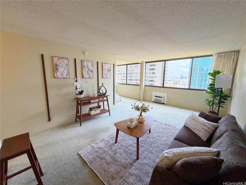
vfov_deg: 85.7
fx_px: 99
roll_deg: -0.5
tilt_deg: -9.1
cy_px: 92
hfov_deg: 102.1
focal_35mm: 14
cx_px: 123
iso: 160
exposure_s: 1/120
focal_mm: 2.22
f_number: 2.2
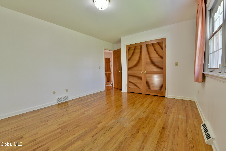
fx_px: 88
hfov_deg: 104.2
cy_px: 76
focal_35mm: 14
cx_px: 113
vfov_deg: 81.3
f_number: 11
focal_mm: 14
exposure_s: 1/10
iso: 800
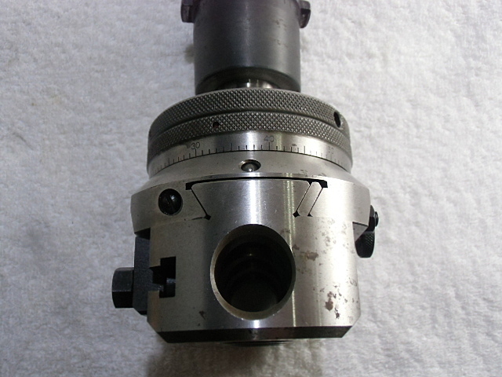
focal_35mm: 33
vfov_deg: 42.9
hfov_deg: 55.4
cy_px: 188
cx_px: 251
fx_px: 479
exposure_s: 1/60
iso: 400
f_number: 3.7
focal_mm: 5.93
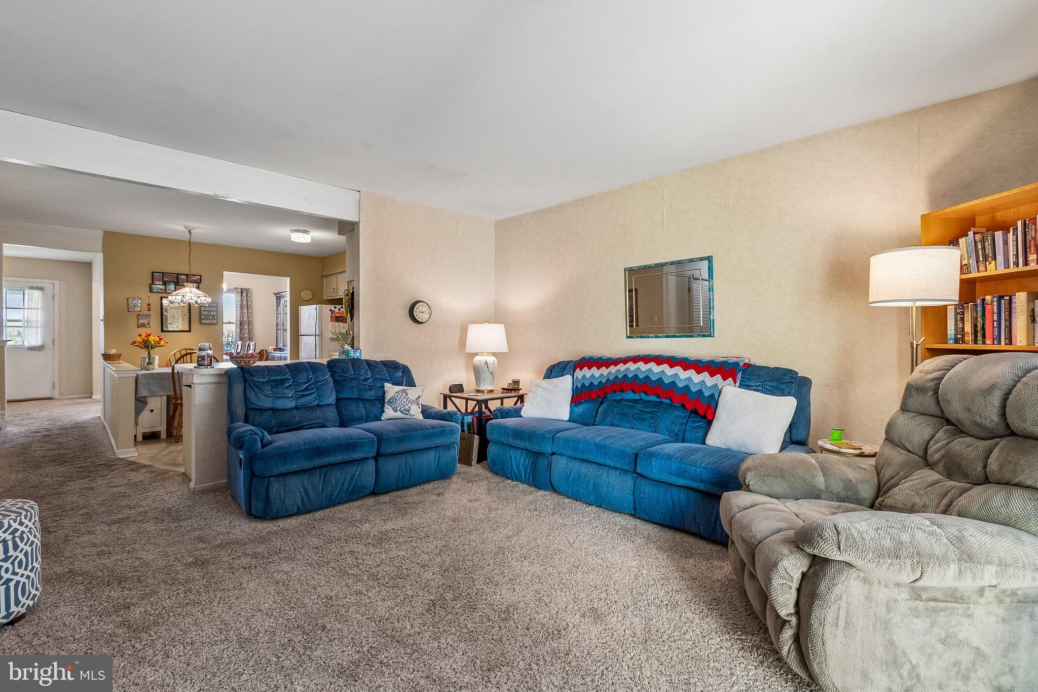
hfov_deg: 100.4
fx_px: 432
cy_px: 346
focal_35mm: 15
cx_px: 519
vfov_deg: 77.3
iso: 400
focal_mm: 10
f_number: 5.6
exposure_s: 1/15
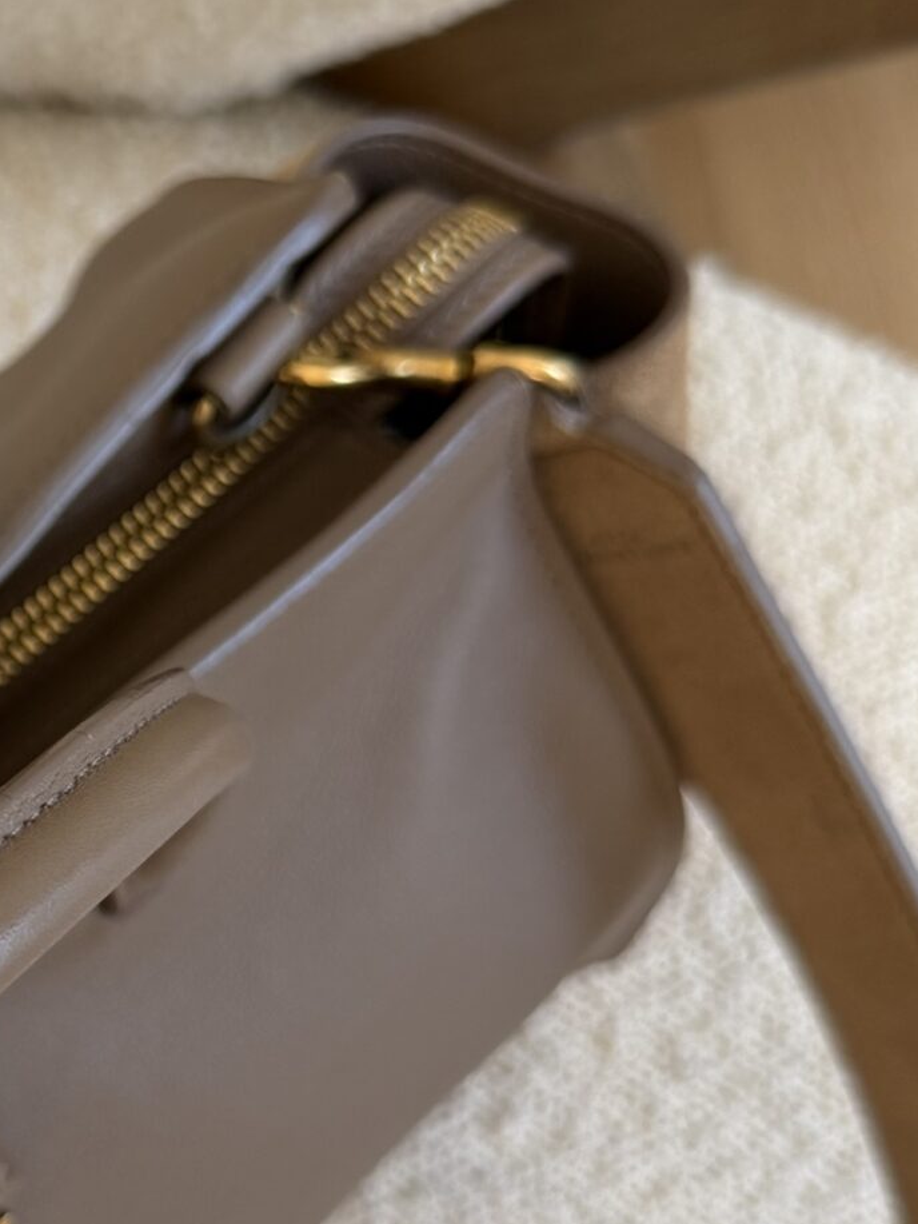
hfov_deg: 20.1
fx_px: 2369
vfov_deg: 28.8
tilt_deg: -74.7
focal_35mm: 67
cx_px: -288
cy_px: 785
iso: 100
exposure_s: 1/121
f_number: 1.78
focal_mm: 6.76
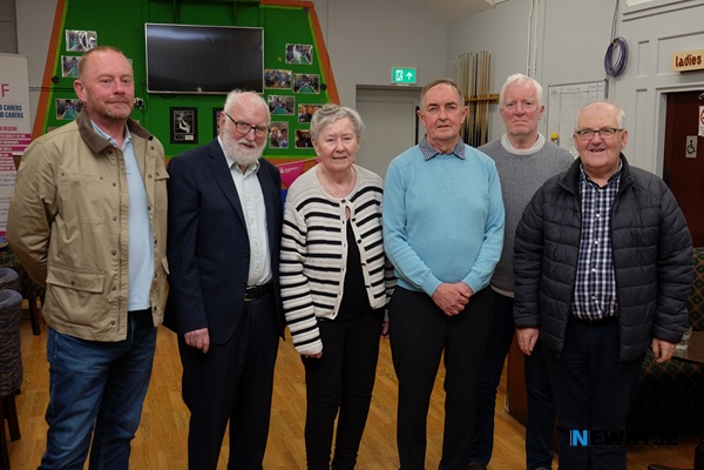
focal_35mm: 38
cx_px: 352
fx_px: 743
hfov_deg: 50.7
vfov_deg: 35.1
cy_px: 235
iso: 400
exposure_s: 1/125
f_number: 3.6
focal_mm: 25.4
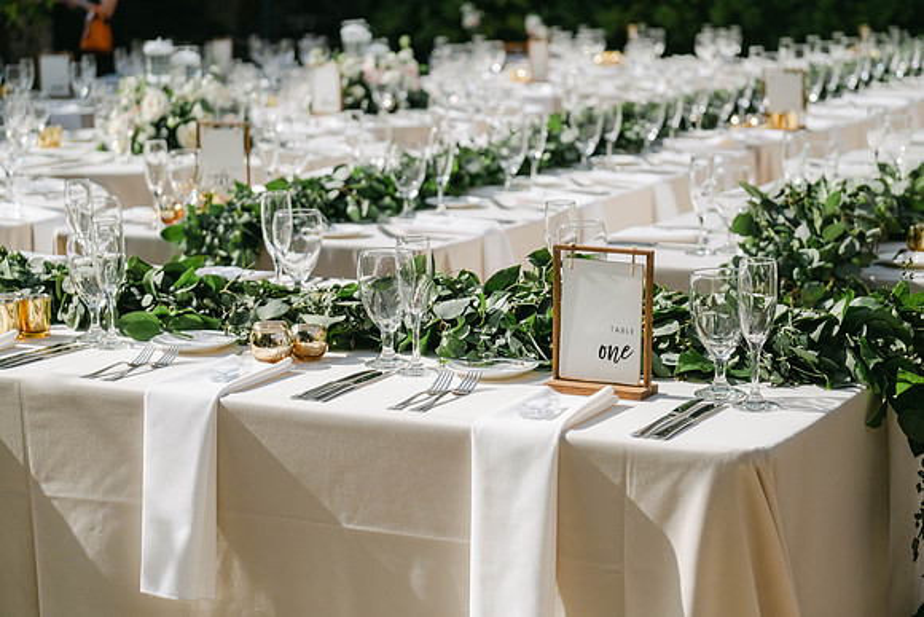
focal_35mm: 95
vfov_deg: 14.4
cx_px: 462
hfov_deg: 21.5
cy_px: 308
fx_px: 2439
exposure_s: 1/8000
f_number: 2.8
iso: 320
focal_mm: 63.4
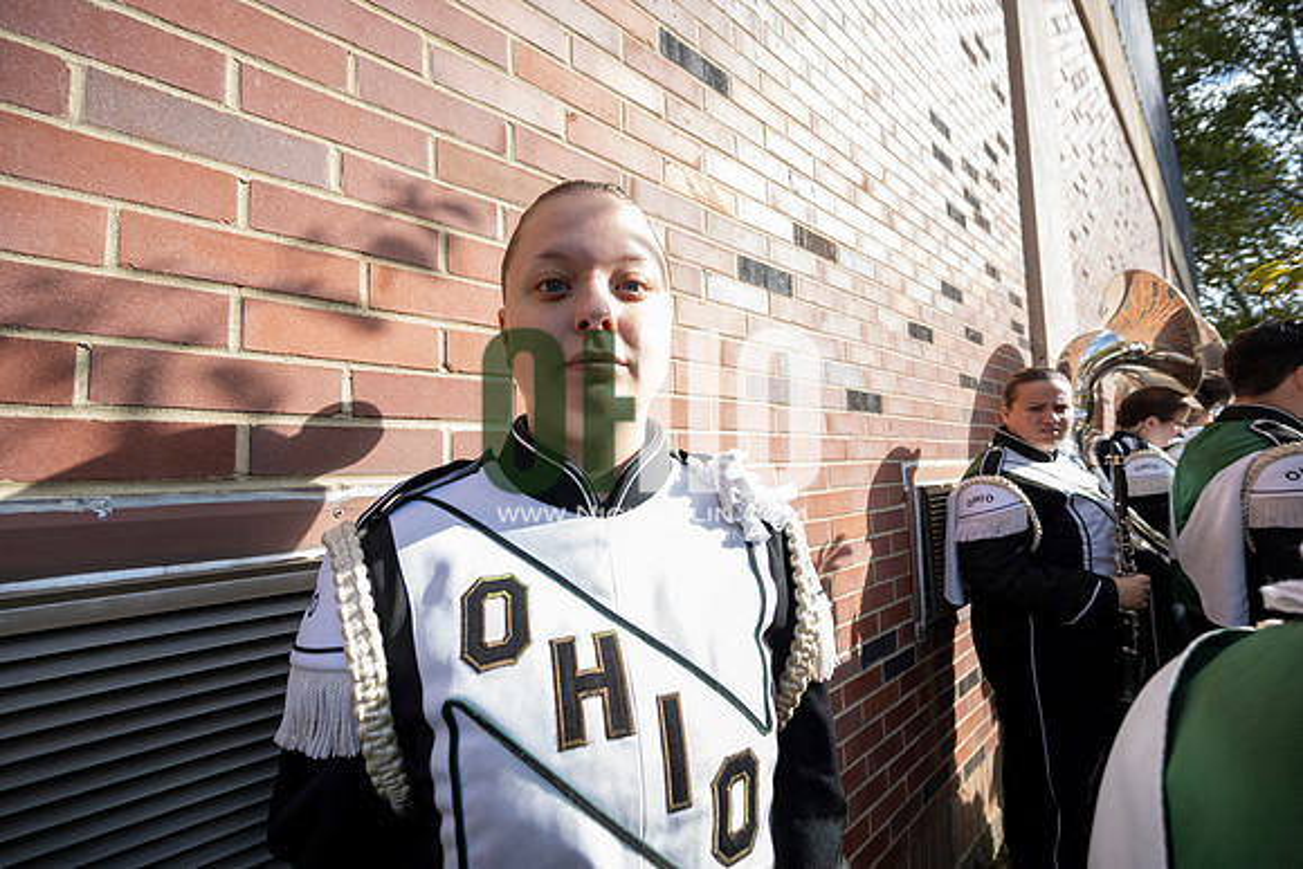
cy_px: 434
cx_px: 652
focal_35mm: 14
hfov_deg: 104.2
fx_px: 507
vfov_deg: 81.2
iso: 320
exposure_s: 1/500
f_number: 4.5
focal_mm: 14
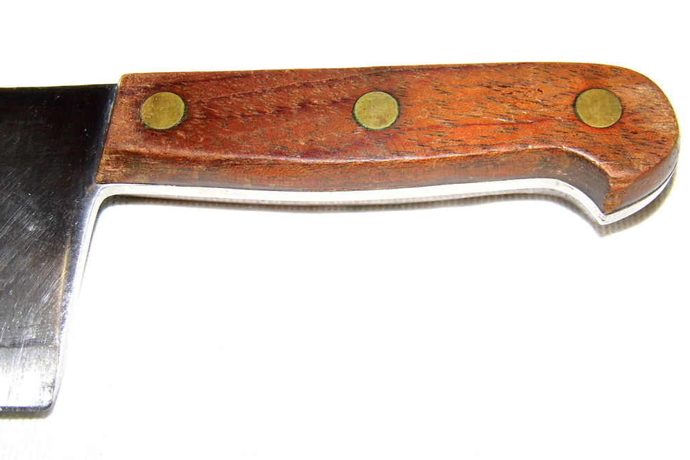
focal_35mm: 45
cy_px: 233
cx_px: 344
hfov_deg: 43.6
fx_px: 863
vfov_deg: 29.9
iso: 100
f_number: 3.5
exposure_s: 1/60
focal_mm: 7.7
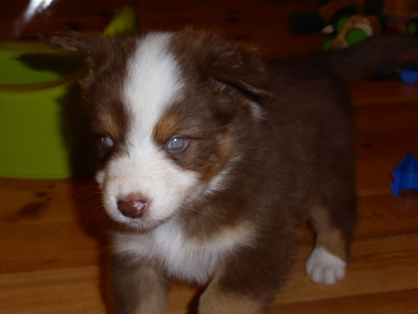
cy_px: 157
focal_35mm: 62
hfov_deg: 31.2
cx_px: 209
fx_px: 749
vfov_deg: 23.7
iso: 800
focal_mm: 11
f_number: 4.8
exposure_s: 1/125
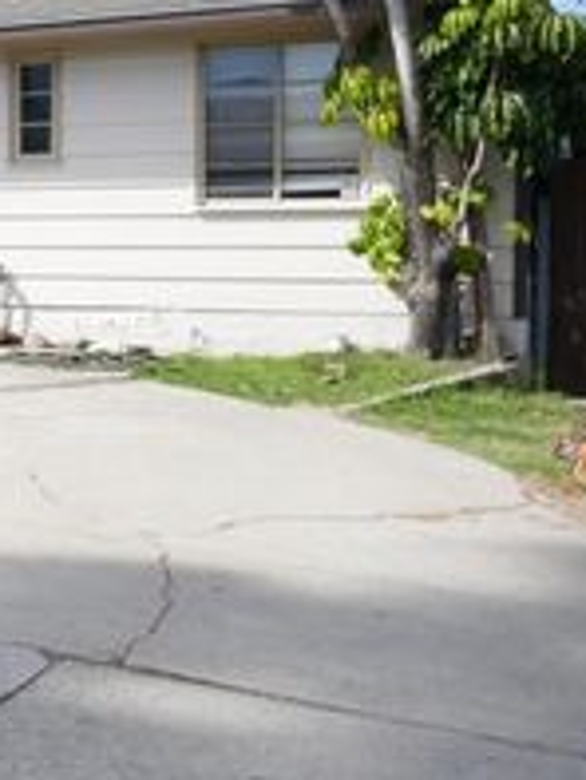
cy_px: 279
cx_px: -360
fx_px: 1375
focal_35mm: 61
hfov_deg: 19.8
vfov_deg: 31.5
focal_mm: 9.1
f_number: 3.2
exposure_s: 1/800
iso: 125
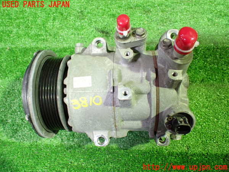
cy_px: 86
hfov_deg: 60.0
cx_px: 114
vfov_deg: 46.8
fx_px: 198
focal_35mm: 30
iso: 800
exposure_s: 1/30
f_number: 2.3
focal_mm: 5.4
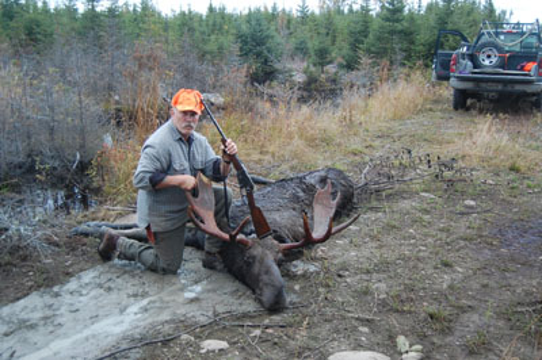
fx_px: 587
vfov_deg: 34.2
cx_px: 271
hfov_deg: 49.6
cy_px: 180
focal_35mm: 39
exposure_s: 1/25
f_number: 4
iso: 800
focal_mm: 26
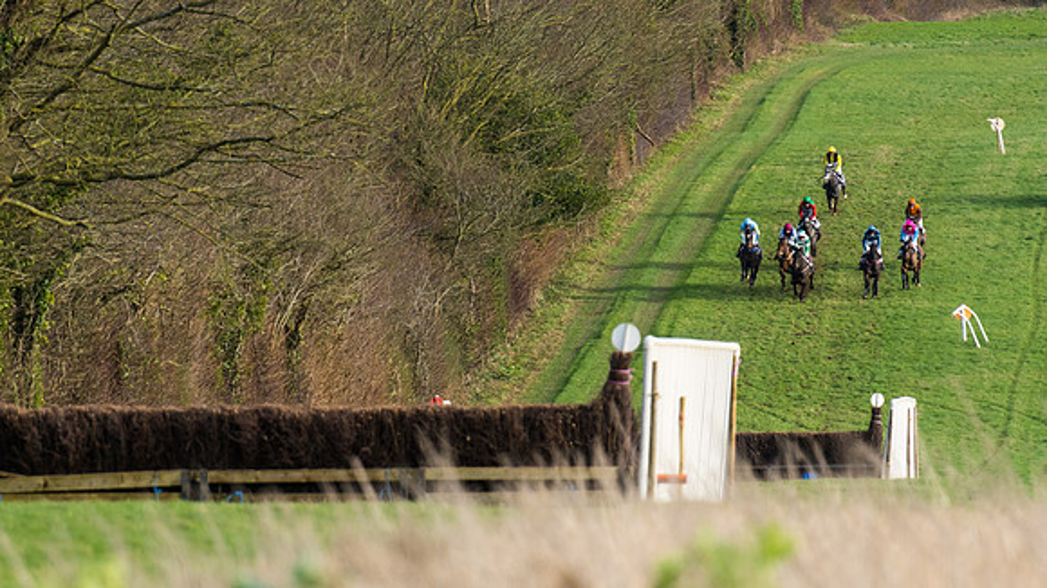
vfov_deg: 2.3
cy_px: 192
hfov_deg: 4.1
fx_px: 14526
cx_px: 395
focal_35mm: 523
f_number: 4
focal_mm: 262
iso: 400
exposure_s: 1/1600
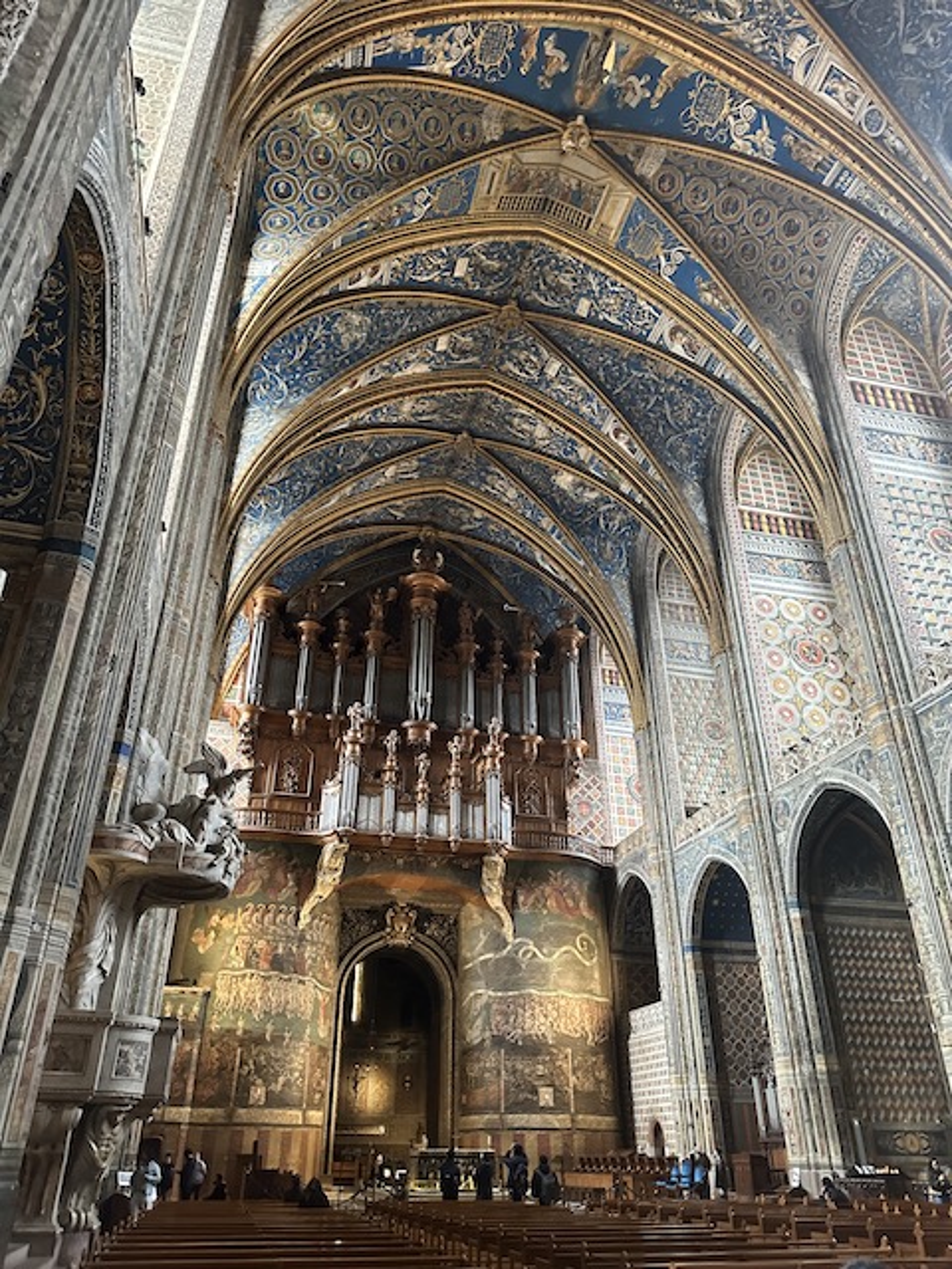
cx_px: 476
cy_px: 634
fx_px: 880
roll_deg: -1.4
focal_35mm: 24
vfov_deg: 71.6
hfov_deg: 56.8
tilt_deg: +30.3
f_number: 1.78
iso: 800
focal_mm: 6.86
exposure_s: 1/60
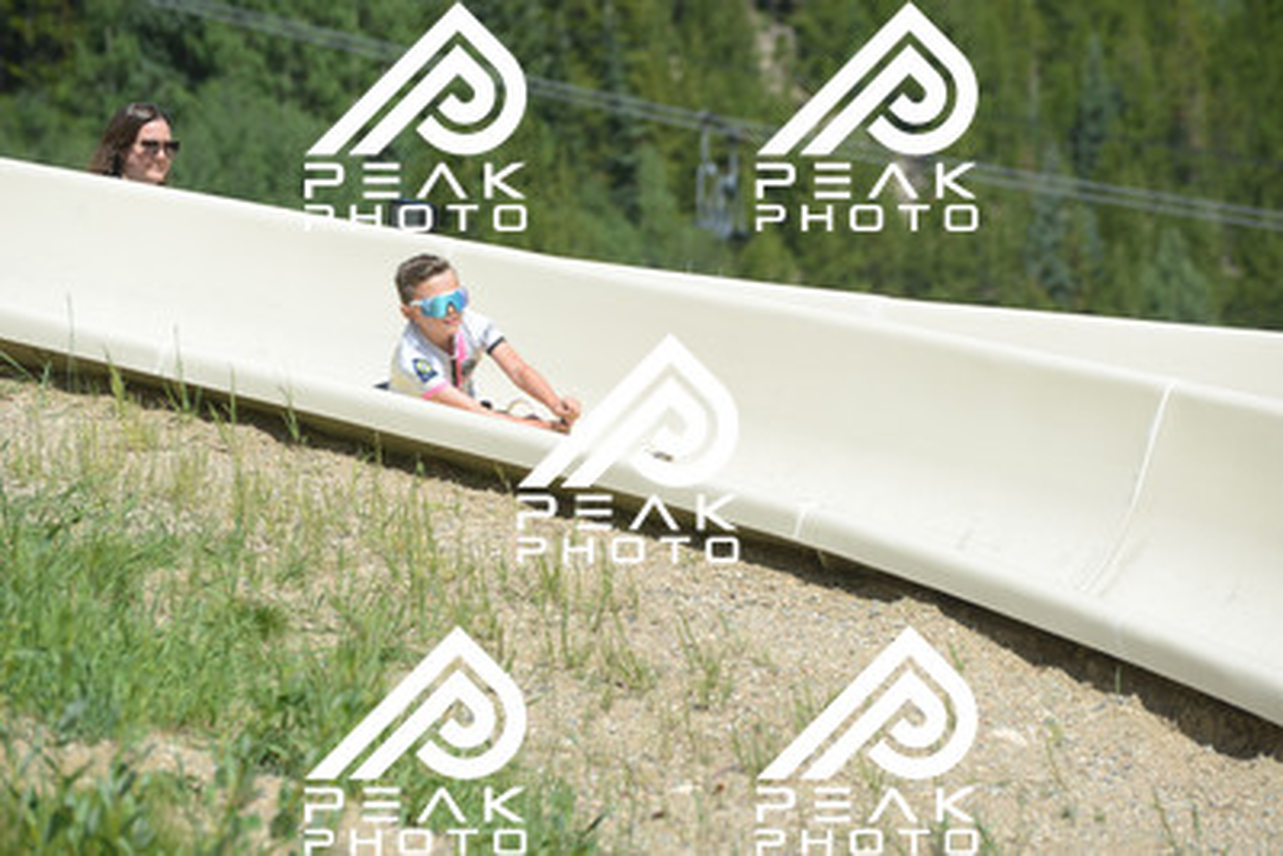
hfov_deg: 10.5
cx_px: 642
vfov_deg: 7.0
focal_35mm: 195
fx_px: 6952
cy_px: 428
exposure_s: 1/640
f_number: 6.3
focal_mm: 195
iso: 200
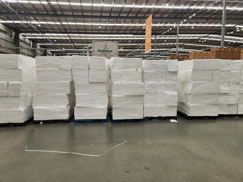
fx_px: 161
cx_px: 122
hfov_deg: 73.9
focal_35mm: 23
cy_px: 91
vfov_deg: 58.9
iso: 50
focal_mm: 5.4
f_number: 1.8
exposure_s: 1/180
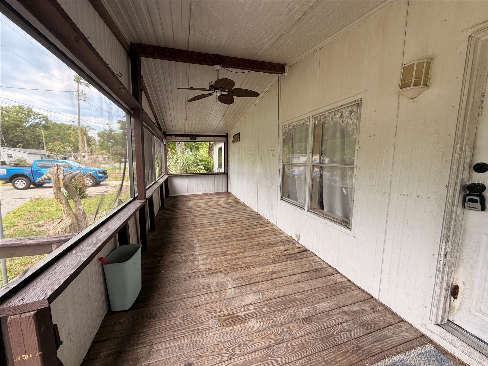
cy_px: 183
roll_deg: -0.7
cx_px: 244
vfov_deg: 85.7
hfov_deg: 102.1
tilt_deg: -5.2
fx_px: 197
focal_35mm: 14
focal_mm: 2.22
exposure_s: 1/121
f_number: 2.2
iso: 80
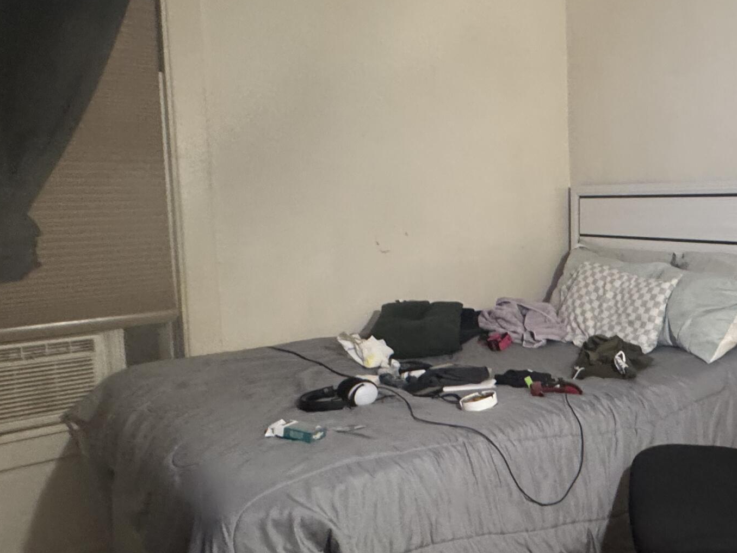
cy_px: 248
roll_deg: +3.0
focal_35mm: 31
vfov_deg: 45.4
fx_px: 660
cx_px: 627
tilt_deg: -3.5
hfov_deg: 53.0
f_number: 2.2
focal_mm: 2.22
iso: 400
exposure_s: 1/60
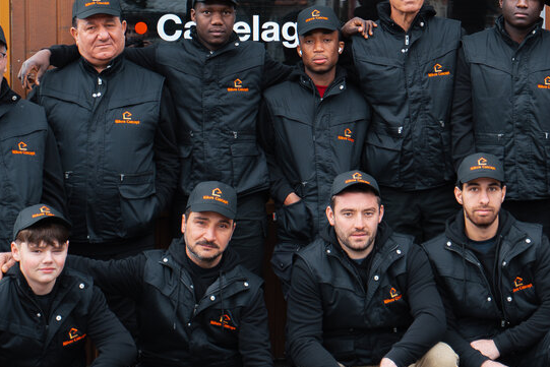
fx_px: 1482
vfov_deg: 14.1
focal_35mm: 97
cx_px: 435
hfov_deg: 20.8
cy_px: 110
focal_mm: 35
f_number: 4
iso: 500
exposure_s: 1/200
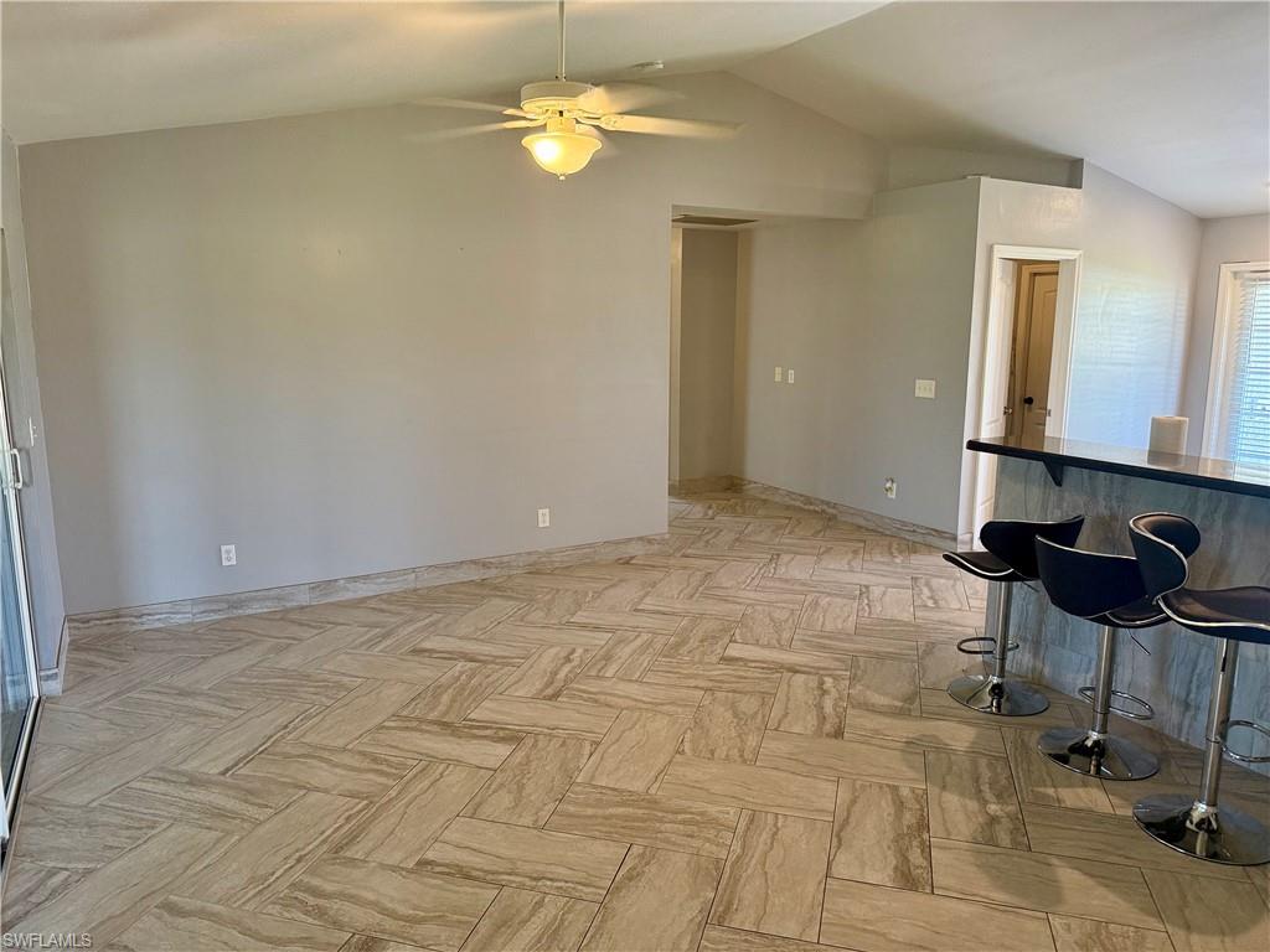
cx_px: 635
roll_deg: -0.3
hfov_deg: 71.6
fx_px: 881
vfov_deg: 56.8
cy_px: 476
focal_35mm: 24
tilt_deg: -7.3
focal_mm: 6.76
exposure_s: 1/60
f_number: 1.78
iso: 250
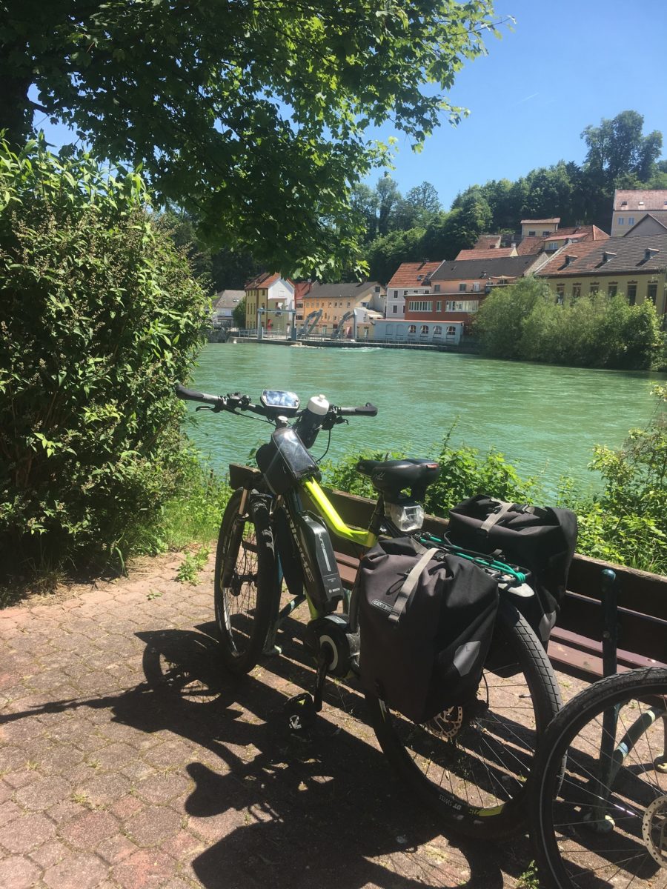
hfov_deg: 48.2
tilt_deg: -9.0
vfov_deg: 61.7
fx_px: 745
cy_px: 444
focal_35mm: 29
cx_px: 334
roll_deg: -2.1
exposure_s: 1/845
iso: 25
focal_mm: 4.15
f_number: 2.2
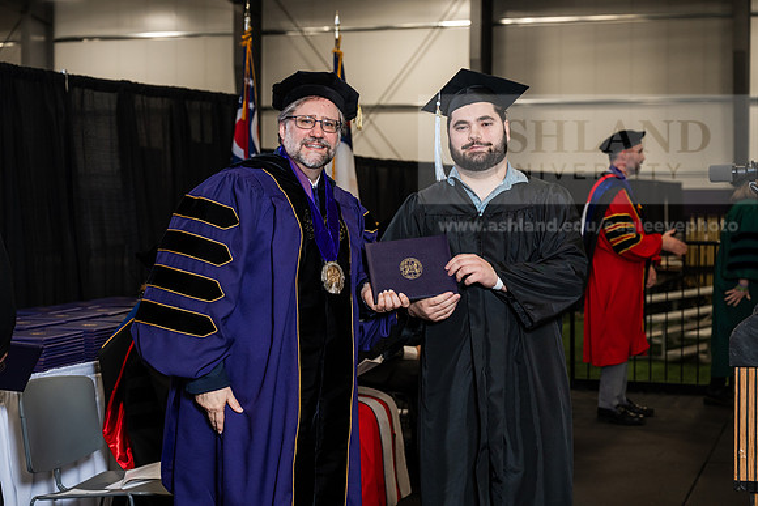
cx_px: 379
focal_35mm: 65
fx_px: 1369
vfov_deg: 20.9
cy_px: 253
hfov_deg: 31.0
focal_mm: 65
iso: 1250
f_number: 4.5
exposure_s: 1/200
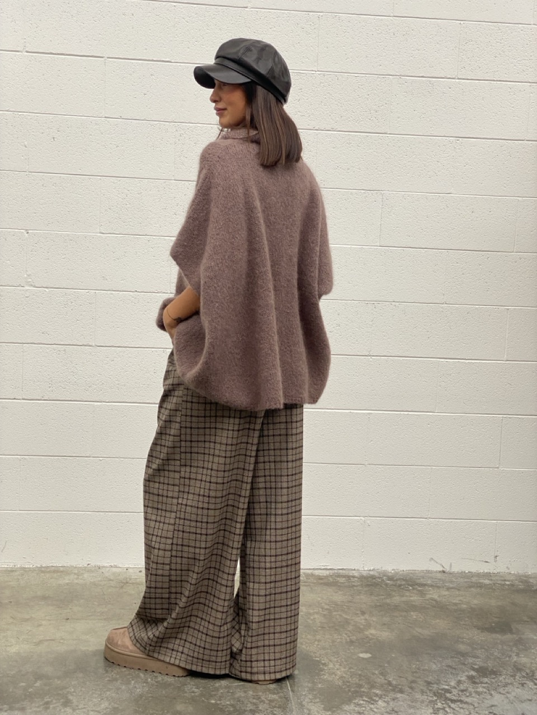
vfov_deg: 36.8
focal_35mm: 52
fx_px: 1076
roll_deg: -3.4
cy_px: 358
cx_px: 268
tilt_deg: -5.3
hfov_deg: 28.0
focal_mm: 6
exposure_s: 1/121
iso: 64
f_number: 2
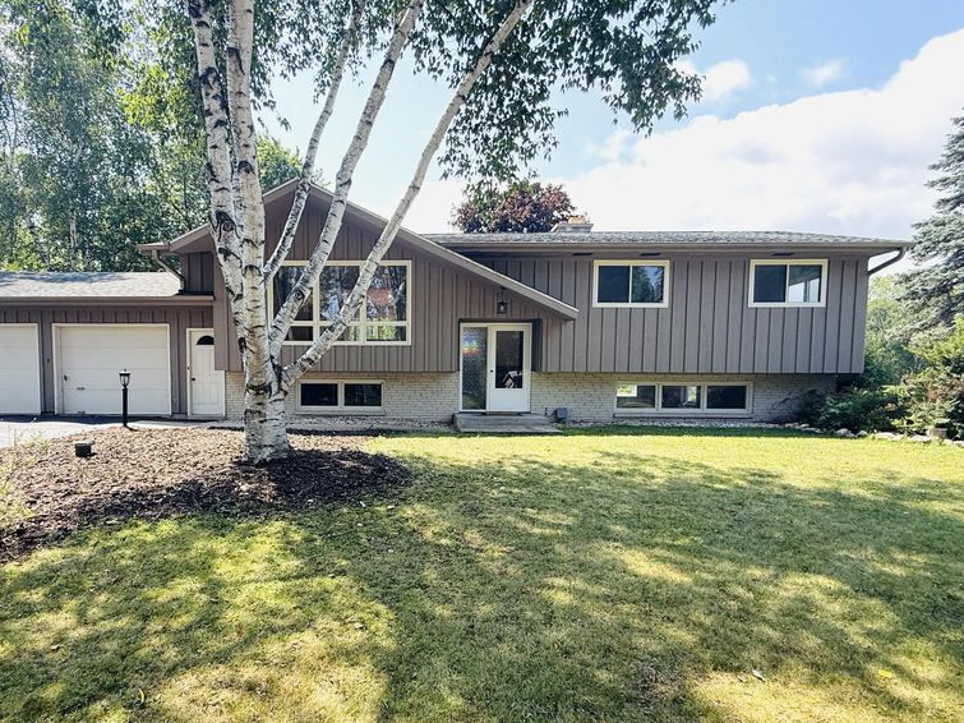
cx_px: 410
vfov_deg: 68.2
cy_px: 420
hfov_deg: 84.1
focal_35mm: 19
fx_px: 529
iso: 64
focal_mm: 2.22
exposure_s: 1/535
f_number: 2.2
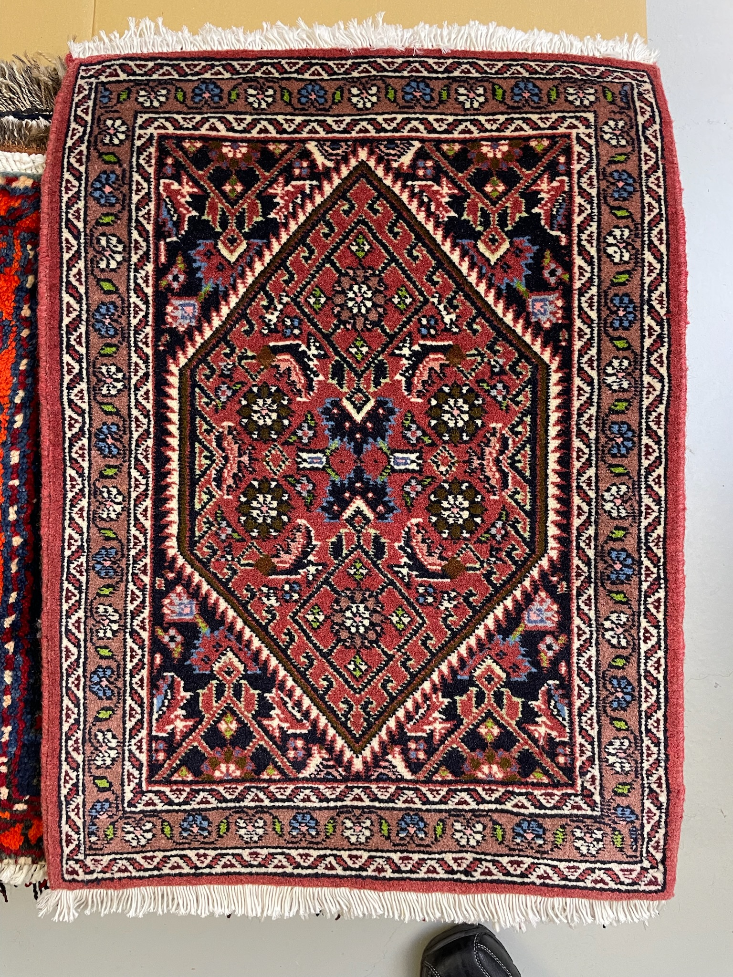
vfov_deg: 67.3
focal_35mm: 26
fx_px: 734
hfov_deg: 53.1
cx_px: 366
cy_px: 488
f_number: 1.6
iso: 320
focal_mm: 4.2
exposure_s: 1/50
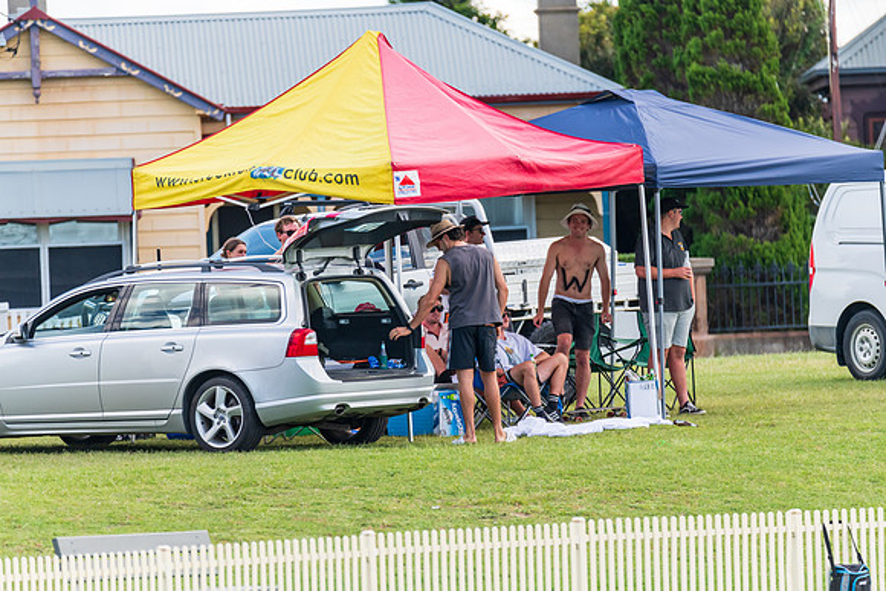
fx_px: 11323
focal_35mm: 460
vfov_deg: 3.0
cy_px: 296
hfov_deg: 4.5
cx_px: 443
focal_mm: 460
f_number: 6.3
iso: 640
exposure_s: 1/1000
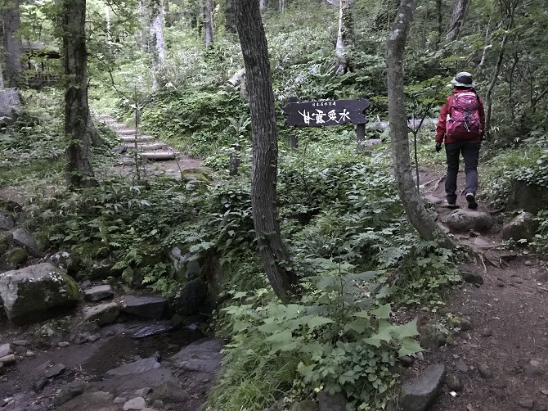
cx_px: 274
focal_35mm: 28
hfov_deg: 63.5
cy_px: 206
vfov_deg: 49.7
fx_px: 443
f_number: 1.8
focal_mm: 3.99
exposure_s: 1/4
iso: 125
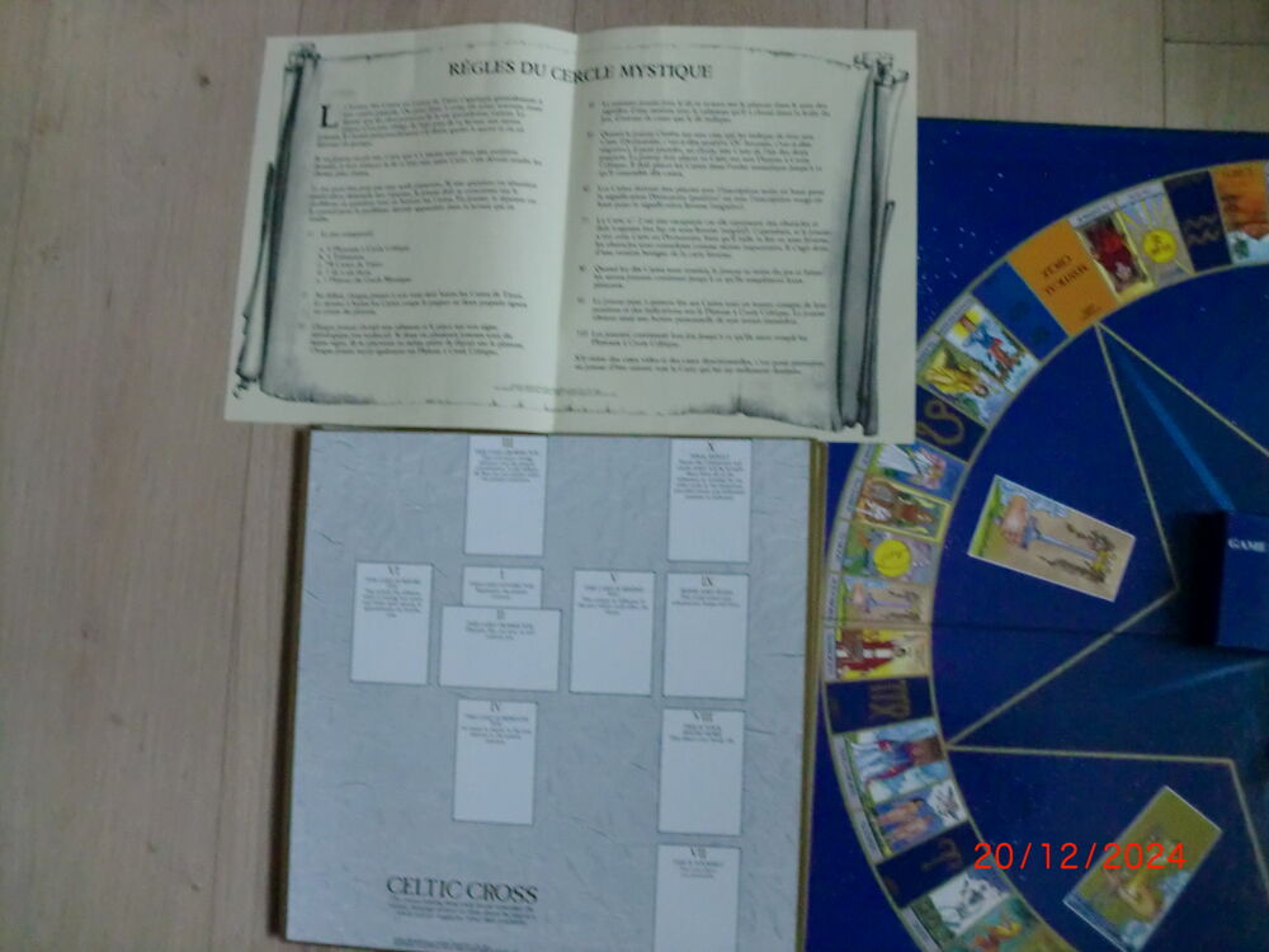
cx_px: 634
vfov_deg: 40.7
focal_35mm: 35
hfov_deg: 52.6
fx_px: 1283
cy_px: 476
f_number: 3.1
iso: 640
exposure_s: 1/60
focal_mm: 6.3
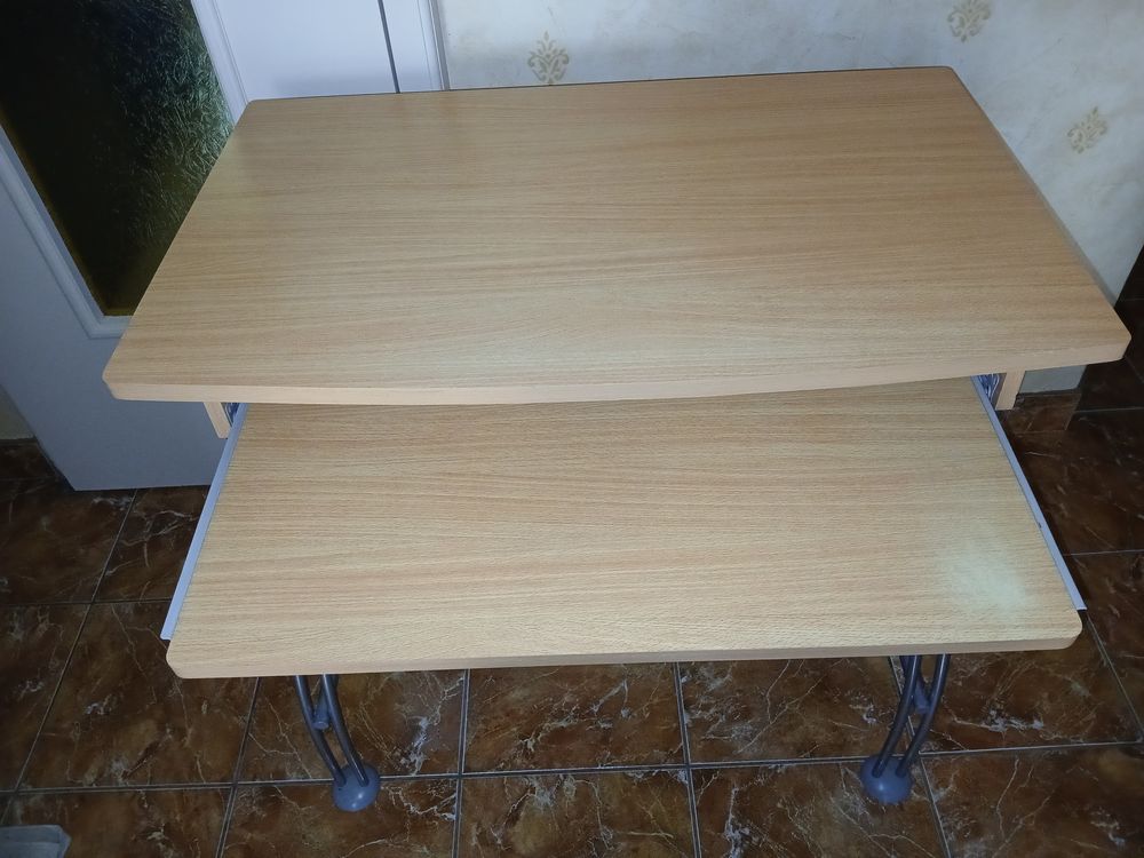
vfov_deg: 53.1
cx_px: 572
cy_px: 429
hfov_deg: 67.3
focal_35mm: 26
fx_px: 859
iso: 250
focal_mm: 3.98
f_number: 1.8
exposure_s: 1/50
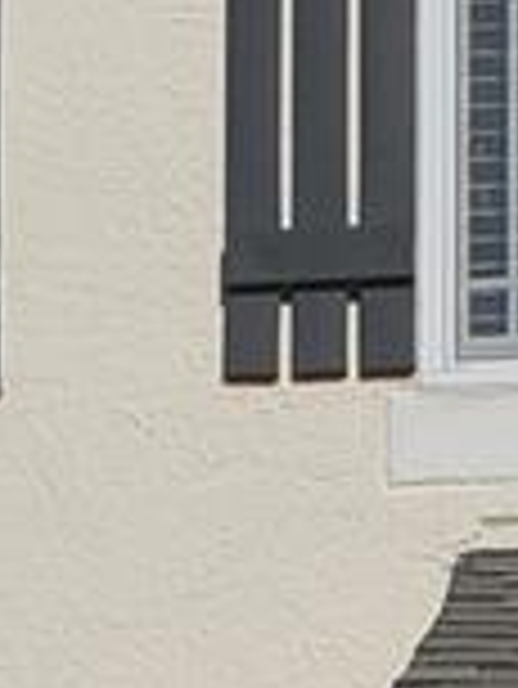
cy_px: 1169
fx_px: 4065
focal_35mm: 204
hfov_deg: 7.3
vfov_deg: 9.3
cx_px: 324
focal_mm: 4.3
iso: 50
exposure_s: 1/4281
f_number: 2.4
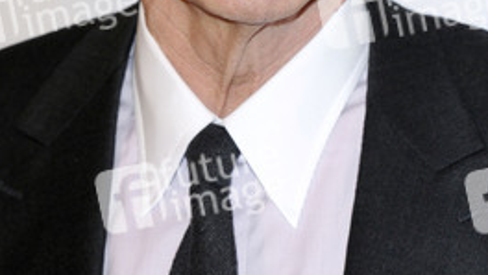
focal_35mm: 250
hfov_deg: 8.6
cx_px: 245
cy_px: -87
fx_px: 3235
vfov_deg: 4.9
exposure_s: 1/160
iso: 640
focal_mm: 105
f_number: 4.5
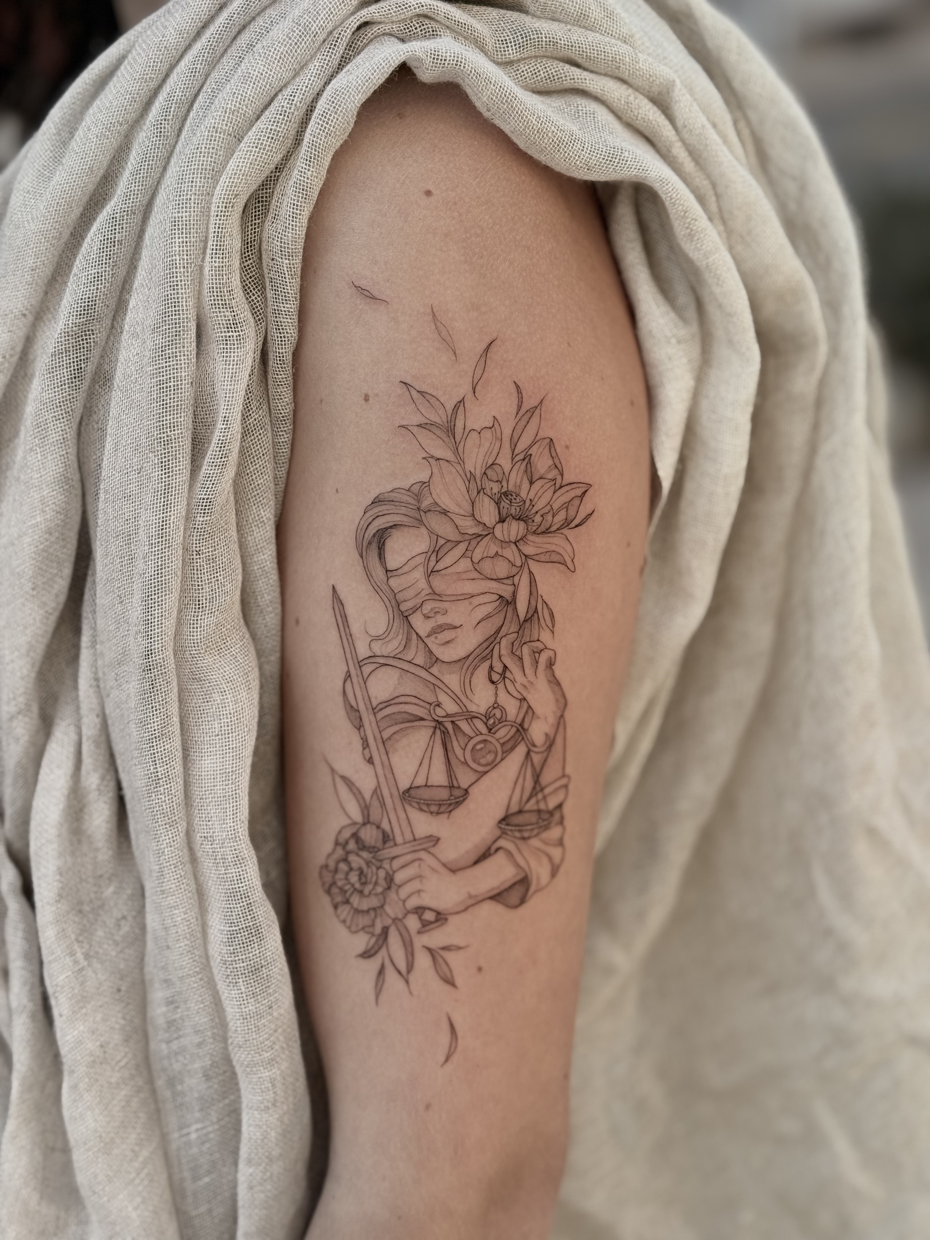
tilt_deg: -23.1
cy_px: 620
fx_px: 1719
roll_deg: +4.8
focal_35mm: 48
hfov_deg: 30.3
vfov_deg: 39.7
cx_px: 465
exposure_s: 1/247
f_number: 1.78
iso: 80
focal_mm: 6.76
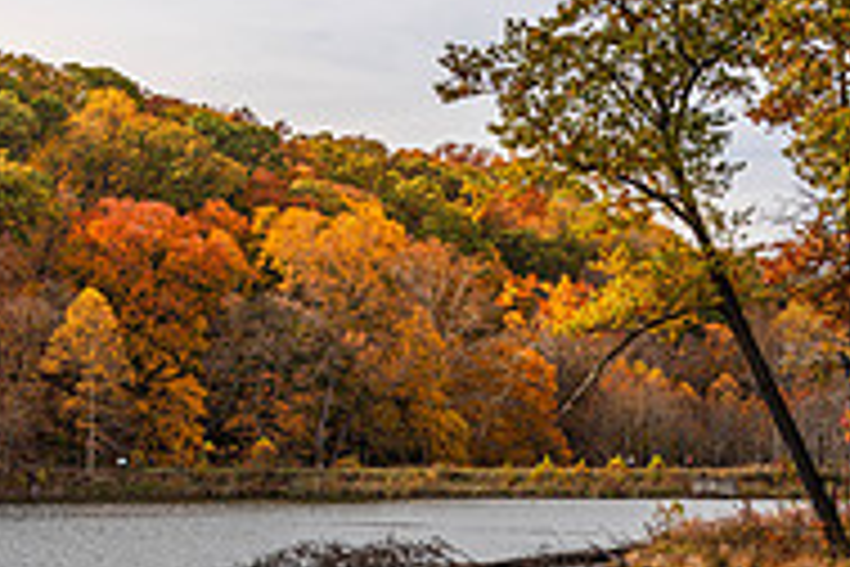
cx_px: 639
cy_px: 655
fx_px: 3046
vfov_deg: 10.5
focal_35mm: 129
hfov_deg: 15.8
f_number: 8
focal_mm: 42
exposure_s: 1/200
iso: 64
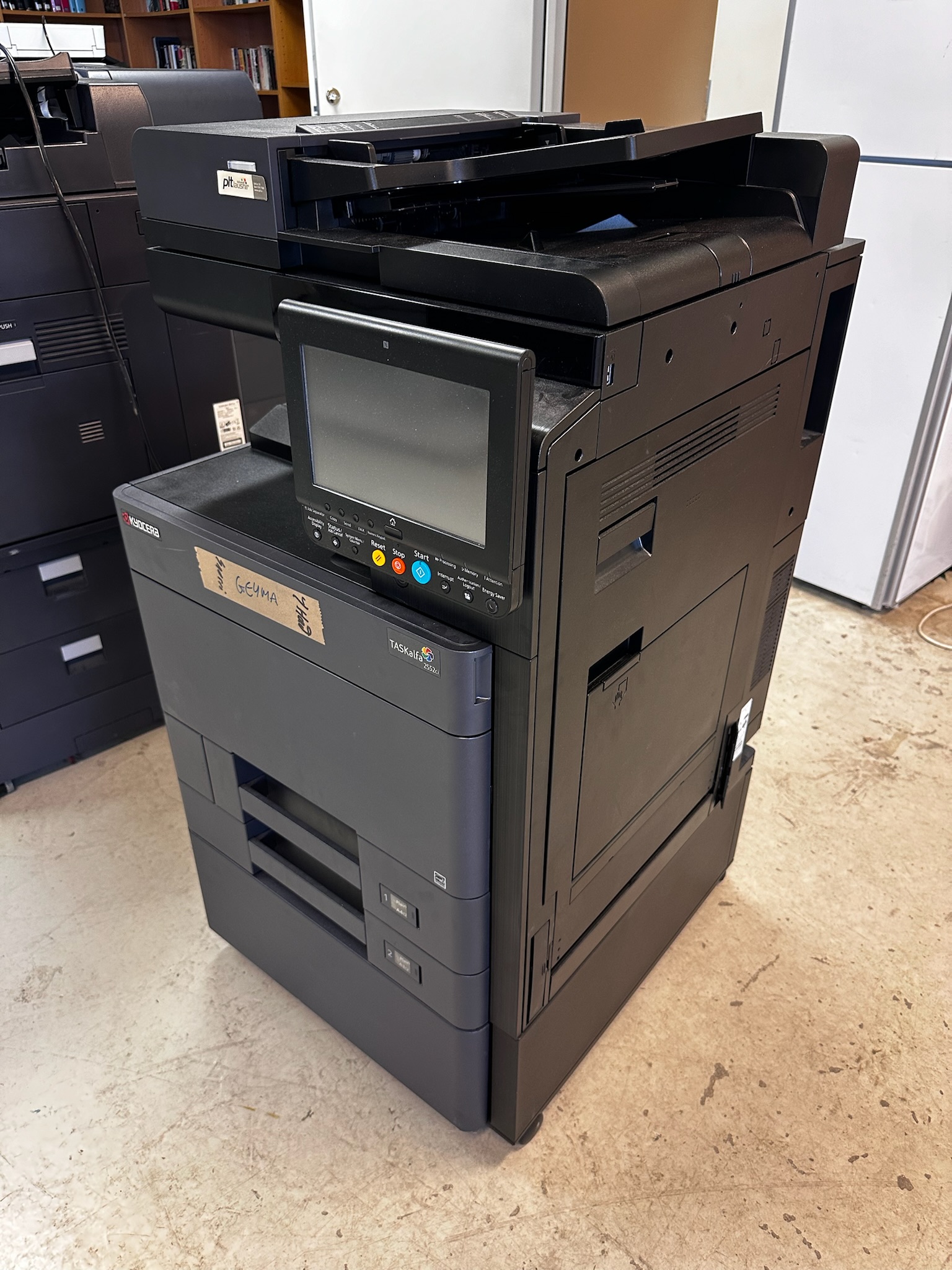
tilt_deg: -30.6
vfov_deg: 71.6
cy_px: 635
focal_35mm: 24
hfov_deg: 56.8
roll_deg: -0.4
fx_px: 880
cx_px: 476
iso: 200
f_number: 1.78
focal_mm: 6.86
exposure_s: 1/50
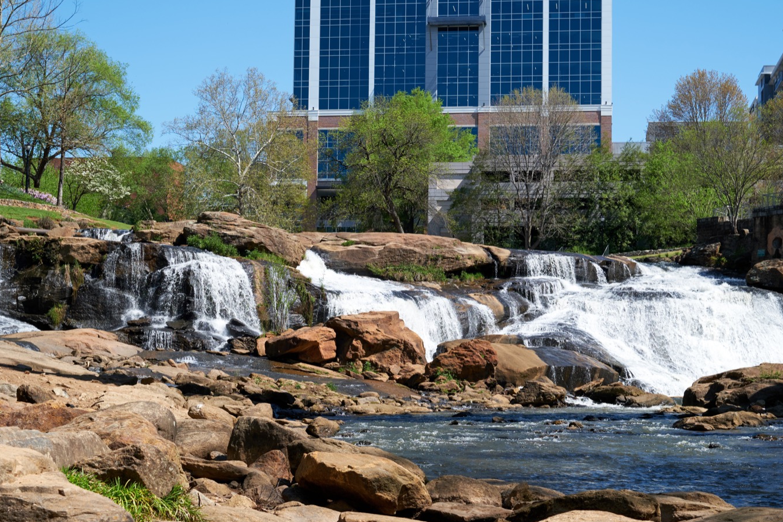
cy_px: 296
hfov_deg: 31.9
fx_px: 1370
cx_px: 388
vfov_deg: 21.6
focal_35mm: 63
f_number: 8
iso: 160
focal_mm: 35
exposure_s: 1/340
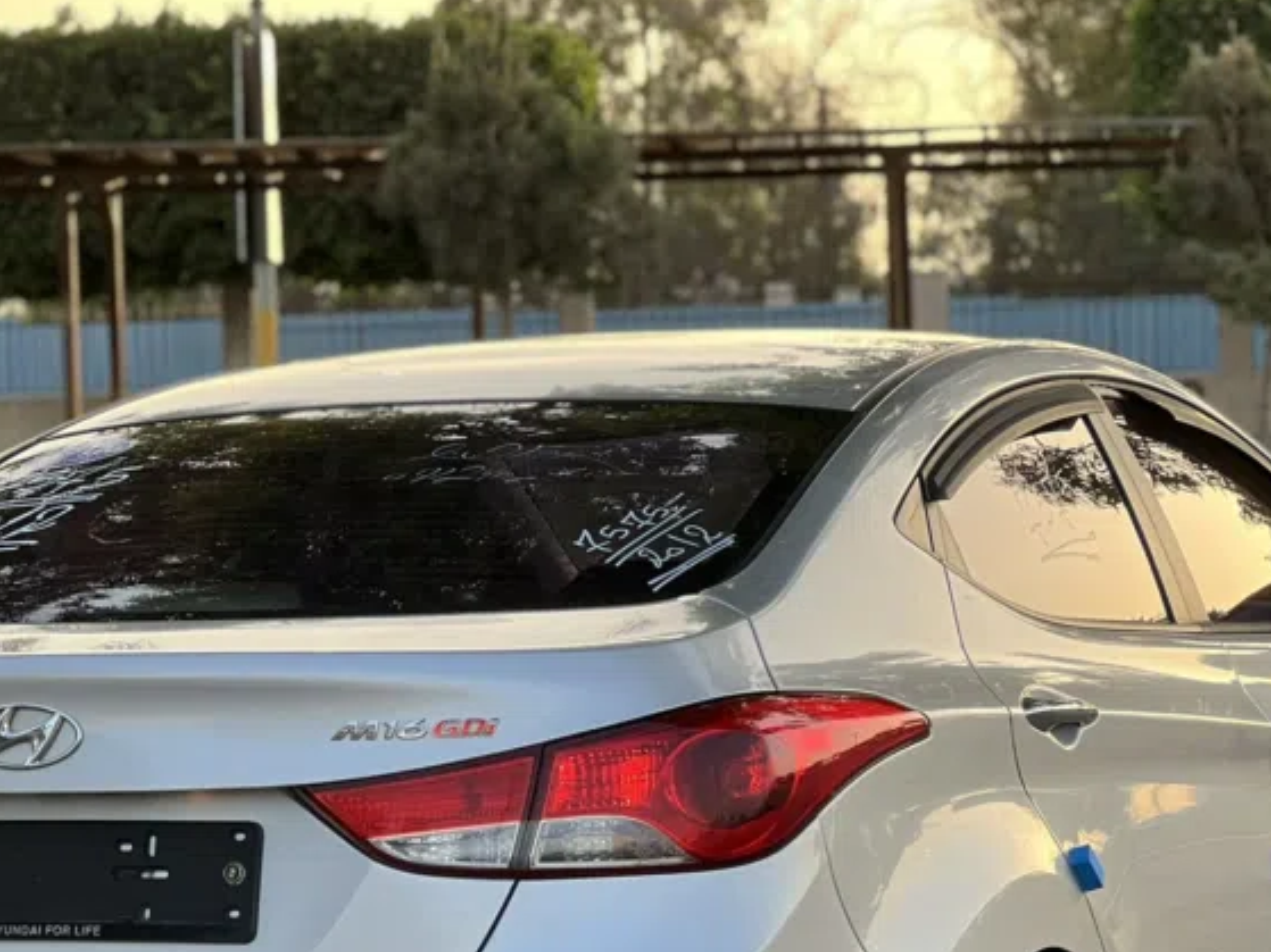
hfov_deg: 14.0
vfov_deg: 10.5
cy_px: 793
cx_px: 596
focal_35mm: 141
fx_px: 5176
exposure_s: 1/121
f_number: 2.8
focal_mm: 9
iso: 32
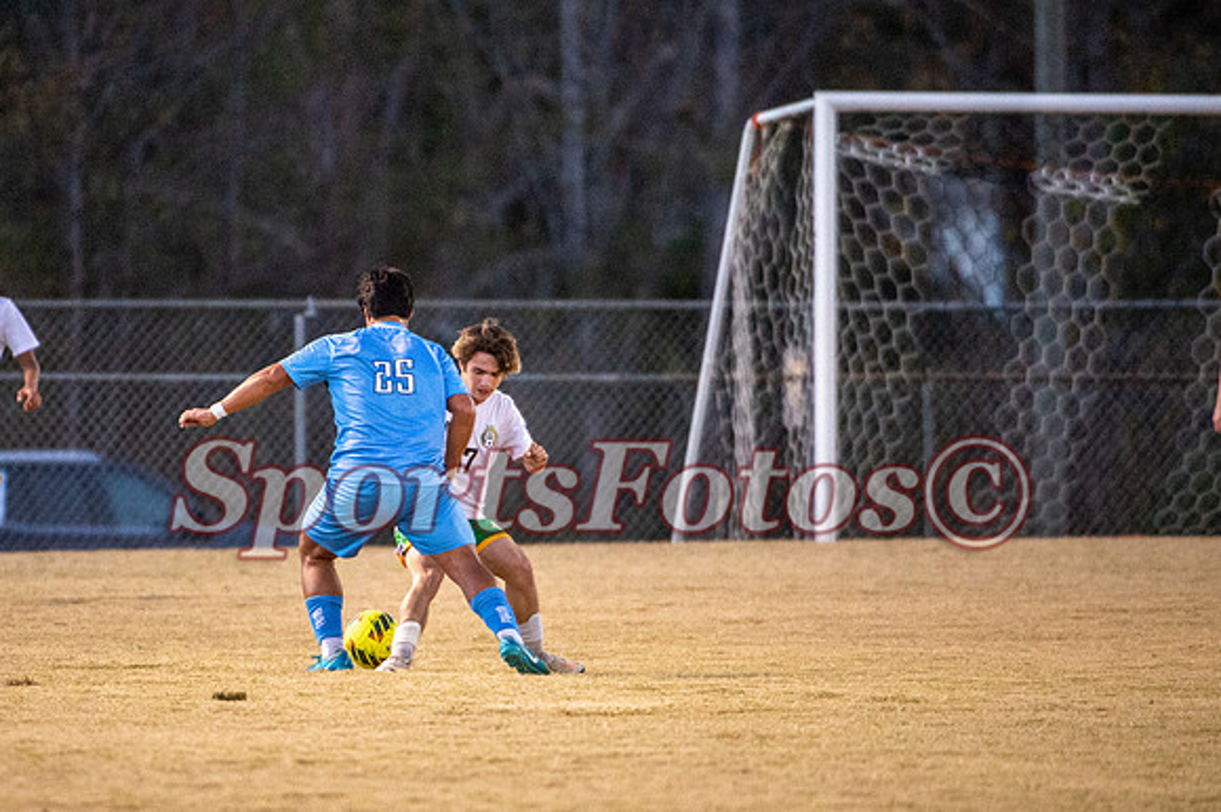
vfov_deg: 2.6
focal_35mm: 534
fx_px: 18114
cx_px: 449
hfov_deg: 3.9
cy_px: 462
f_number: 4
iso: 5000
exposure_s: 1/1000
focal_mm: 400
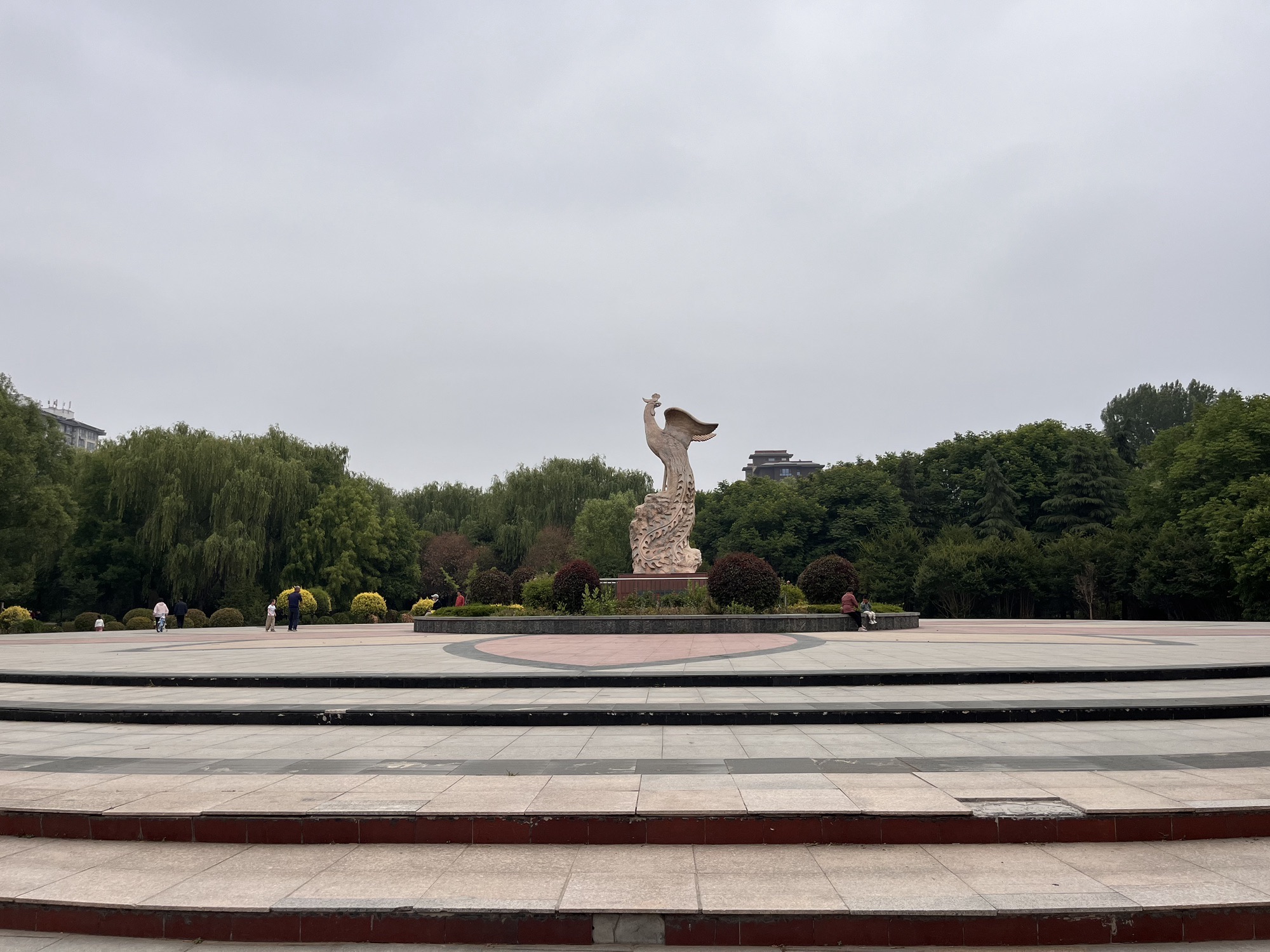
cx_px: 635
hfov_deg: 67.3
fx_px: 954
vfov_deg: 53.1
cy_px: 476
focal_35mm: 26
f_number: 1.6
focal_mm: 5.1
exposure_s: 1/7874
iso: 50
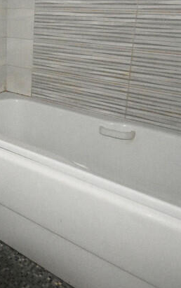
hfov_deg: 28.3
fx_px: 299
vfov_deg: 49.0
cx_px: -48
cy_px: 64
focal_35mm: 38
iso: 5600
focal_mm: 10
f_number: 4
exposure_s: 1/60
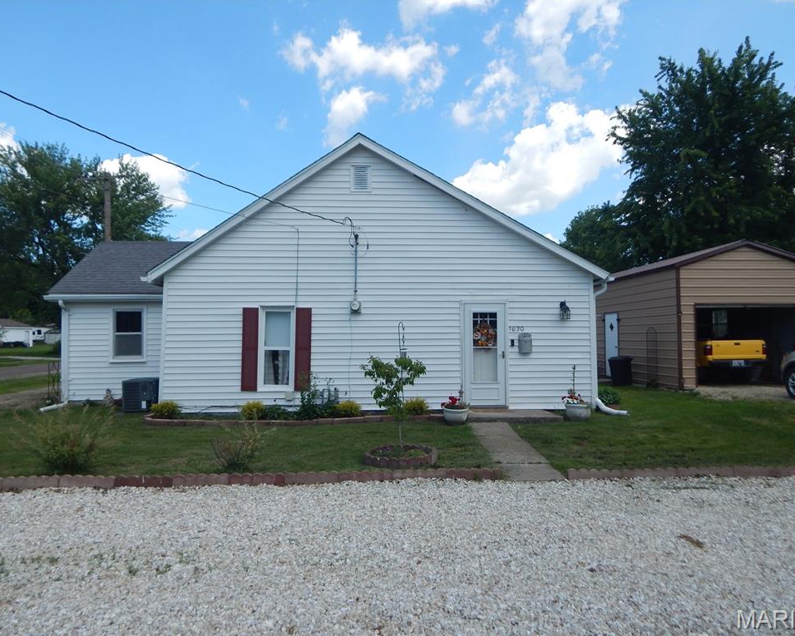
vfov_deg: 60.9
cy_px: 318
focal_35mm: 23
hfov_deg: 72.6
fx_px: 541
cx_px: 394
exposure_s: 1/400
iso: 125
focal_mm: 4
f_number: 6
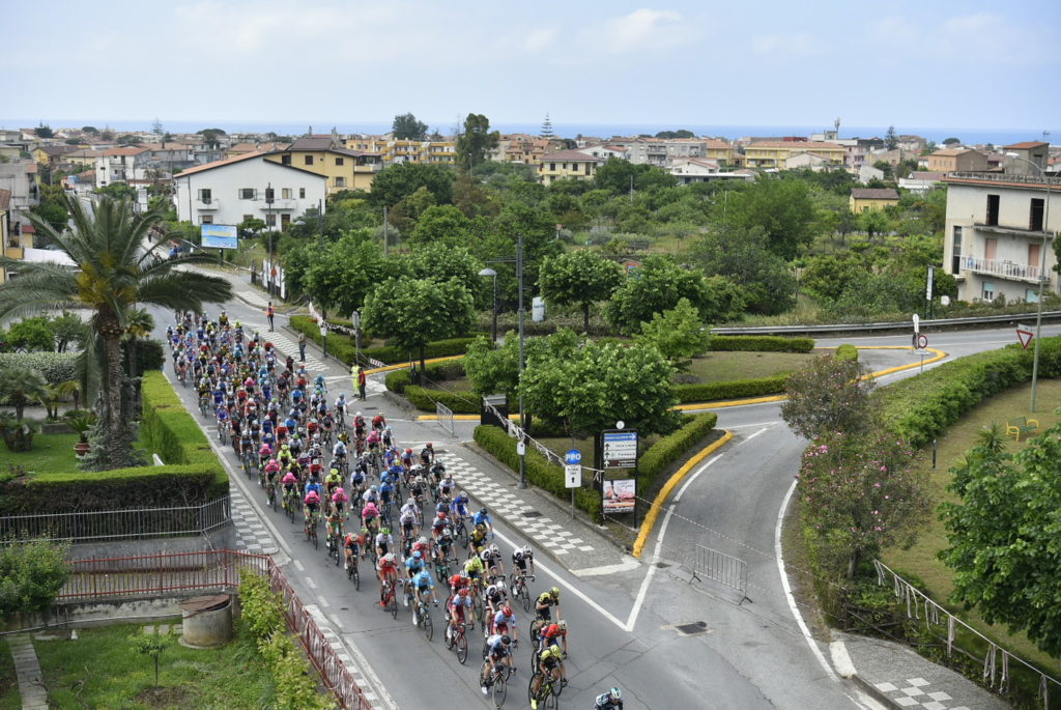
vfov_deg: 29.3
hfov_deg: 42.7
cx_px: 530
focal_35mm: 46
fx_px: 1357
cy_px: 355
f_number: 4
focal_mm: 46
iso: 400
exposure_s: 1/3200
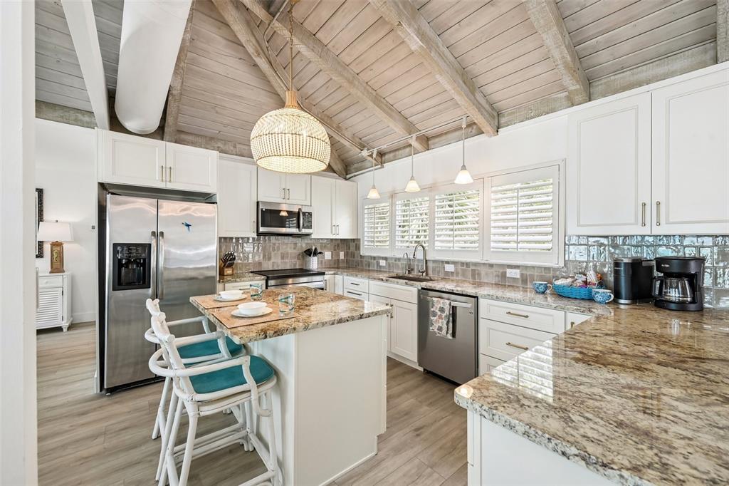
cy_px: 243
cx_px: 364
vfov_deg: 81.2
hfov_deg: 104.3
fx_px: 283
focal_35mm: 14
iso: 400
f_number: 8
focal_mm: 14
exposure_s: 1/40
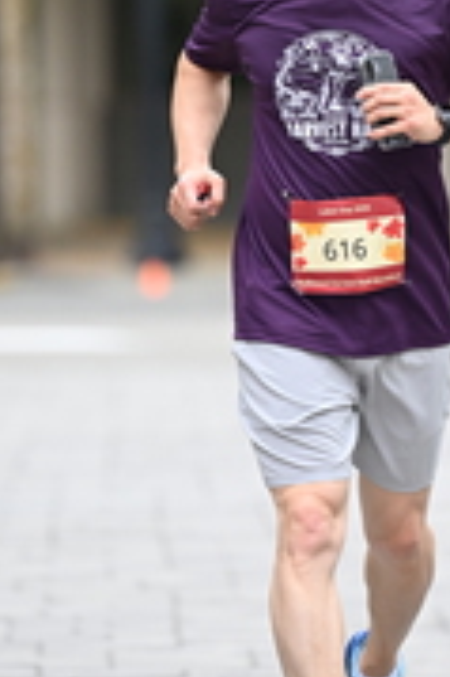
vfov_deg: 3.3
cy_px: 117
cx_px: 365
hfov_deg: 2.2
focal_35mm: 616
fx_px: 11572
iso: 640
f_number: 2.8
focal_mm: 200
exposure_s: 1/2000
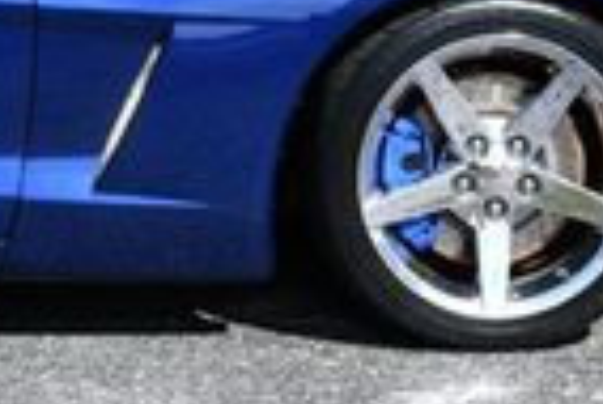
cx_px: -302
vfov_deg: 6.2
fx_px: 3638
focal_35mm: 217
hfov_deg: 9.2
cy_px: -349
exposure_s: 1/250
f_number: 8
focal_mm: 24
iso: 125
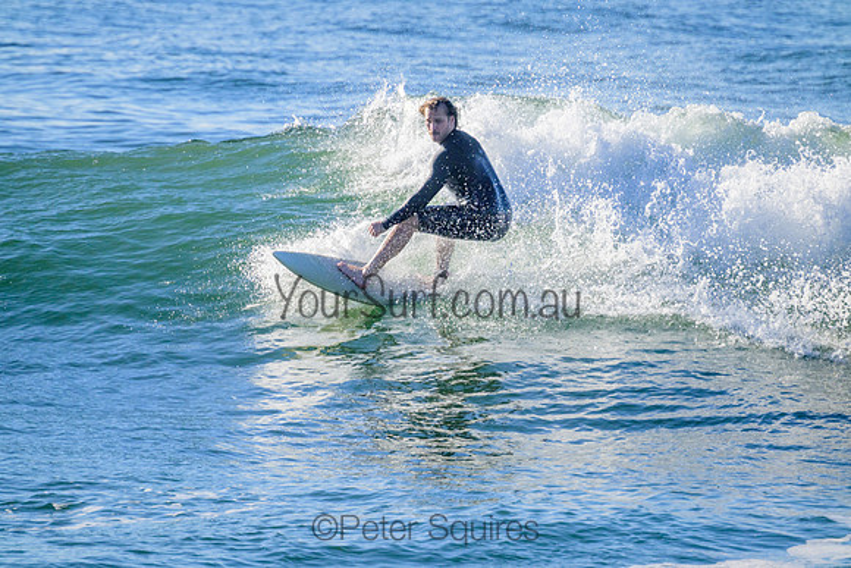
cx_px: 426
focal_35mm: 800
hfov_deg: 2.6
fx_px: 18915
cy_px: 284
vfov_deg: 1.7
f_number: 11
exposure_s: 1/2000
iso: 900
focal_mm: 800
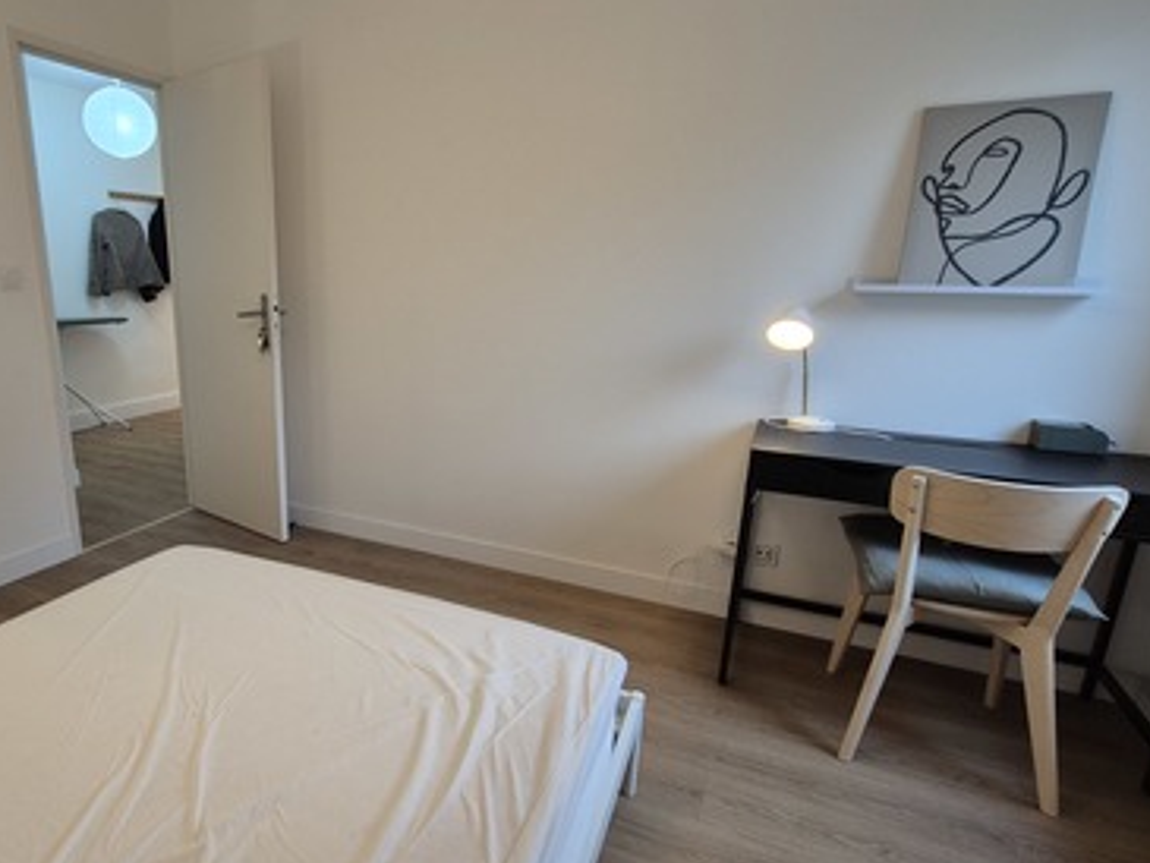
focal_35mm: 19
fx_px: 631
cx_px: 417
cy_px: 444
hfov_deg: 82.7
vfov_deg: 68.7
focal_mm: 2.2
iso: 200
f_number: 2.2
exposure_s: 1/50
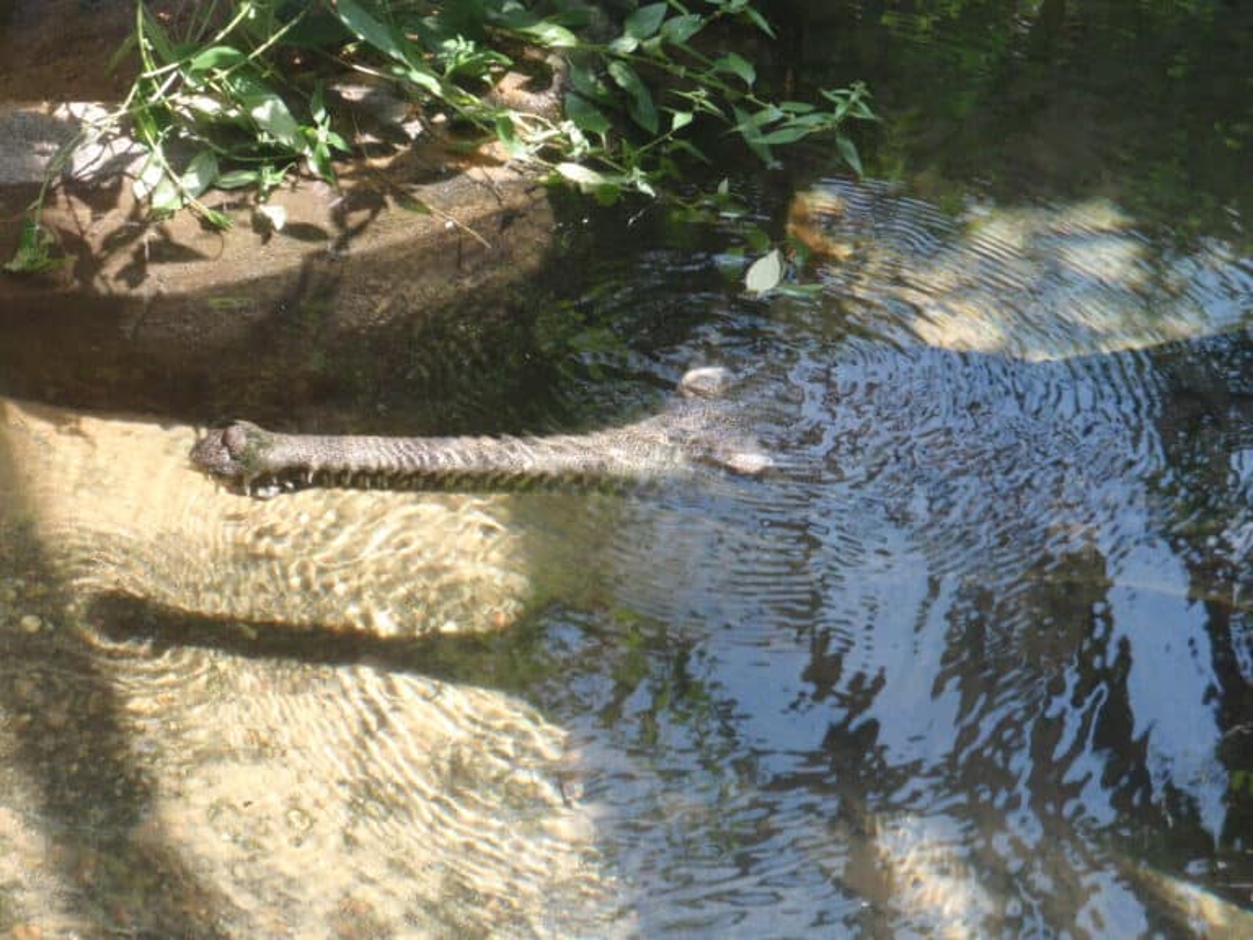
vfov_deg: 16.2
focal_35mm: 91
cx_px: 626
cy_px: 470
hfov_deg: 21.5
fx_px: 3294
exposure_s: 1/80
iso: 200
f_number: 4.7
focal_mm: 16.25
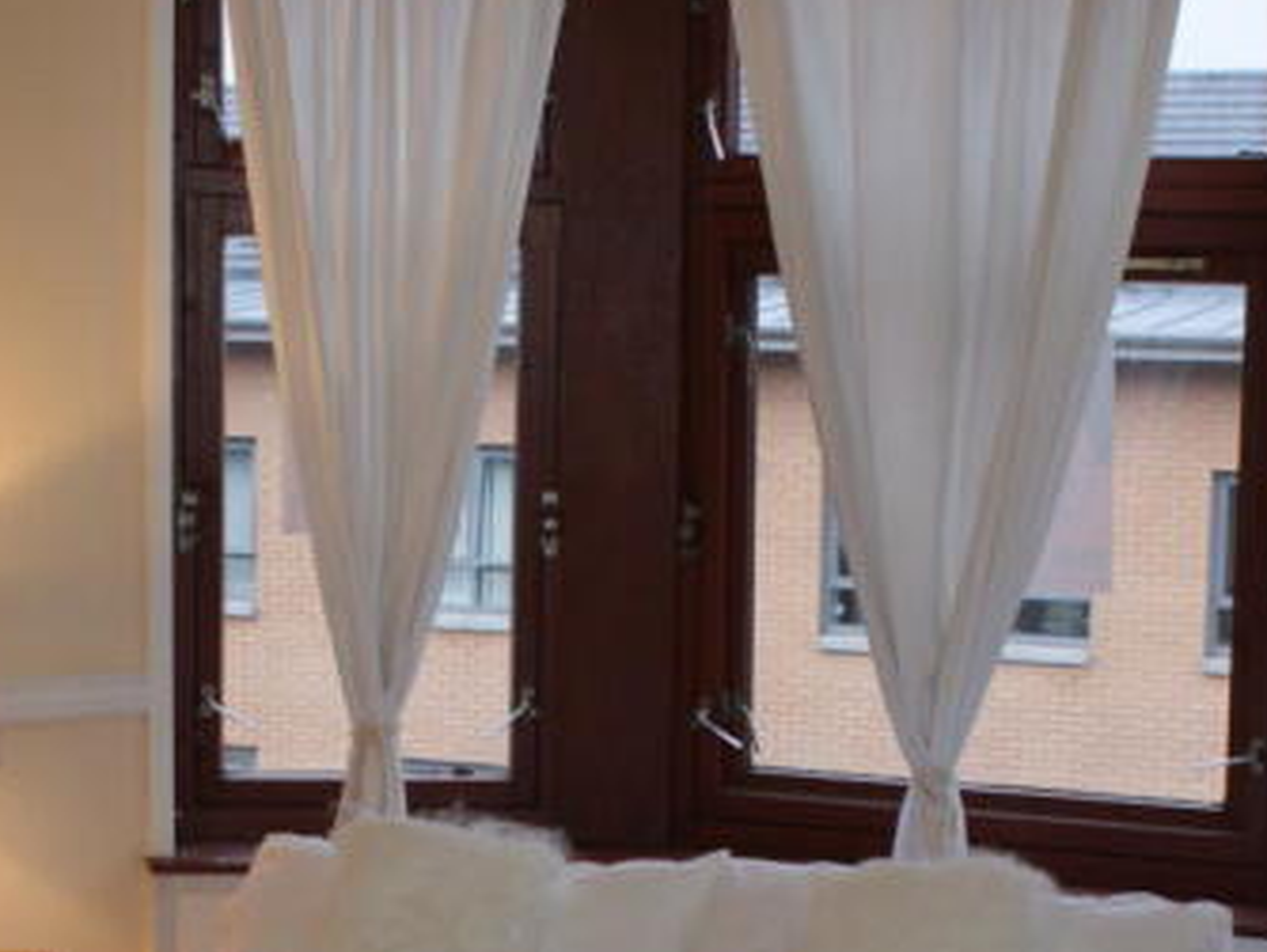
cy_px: 776
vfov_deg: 18.5
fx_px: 2894
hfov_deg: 24.7
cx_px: 711
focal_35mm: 79
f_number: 4.5
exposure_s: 1/80
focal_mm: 28
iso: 400
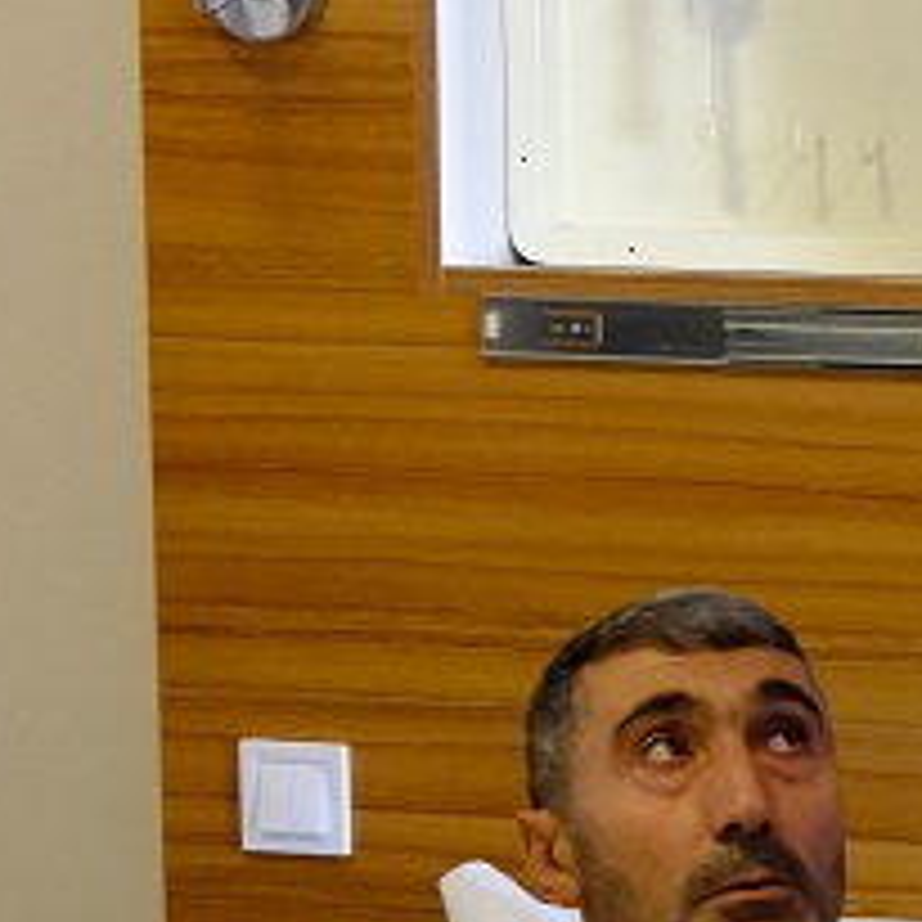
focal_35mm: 136
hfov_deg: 12.4
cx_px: 1282
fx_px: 4098
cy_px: 742
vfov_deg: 12.8
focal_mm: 16
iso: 2000
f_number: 4
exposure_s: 1/100
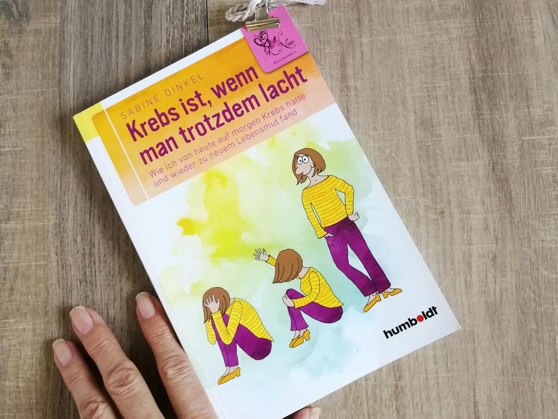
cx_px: 279
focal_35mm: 27
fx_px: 435
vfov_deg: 51.4
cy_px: 210
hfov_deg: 65.3
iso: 400
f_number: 2.2
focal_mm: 3.95
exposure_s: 1/33.3
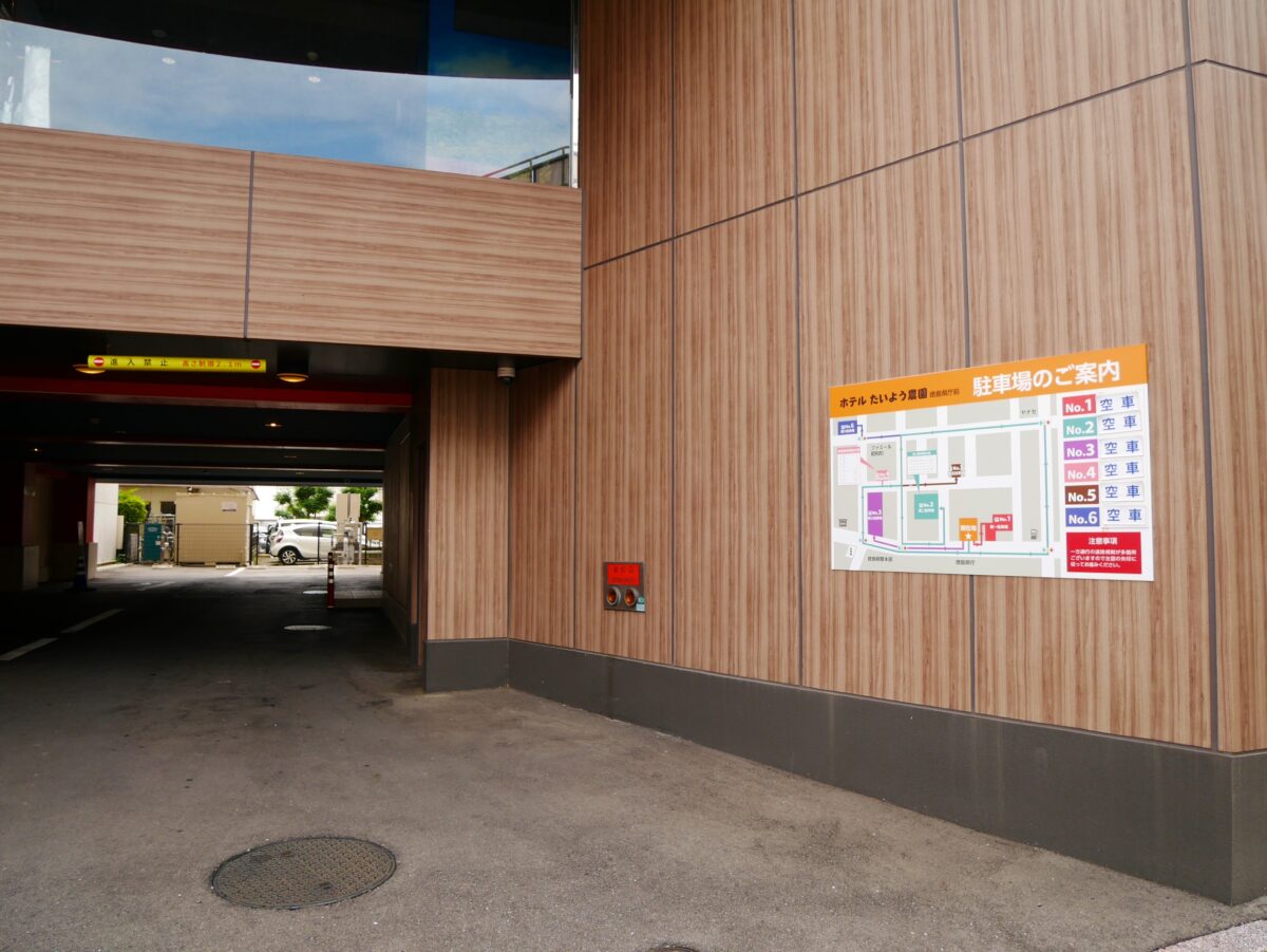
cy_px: 476
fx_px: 879
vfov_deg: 56.8
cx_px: 634
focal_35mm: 24
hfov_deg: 71.6
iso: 200
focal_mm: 12
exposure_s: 1/200
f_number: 4.5
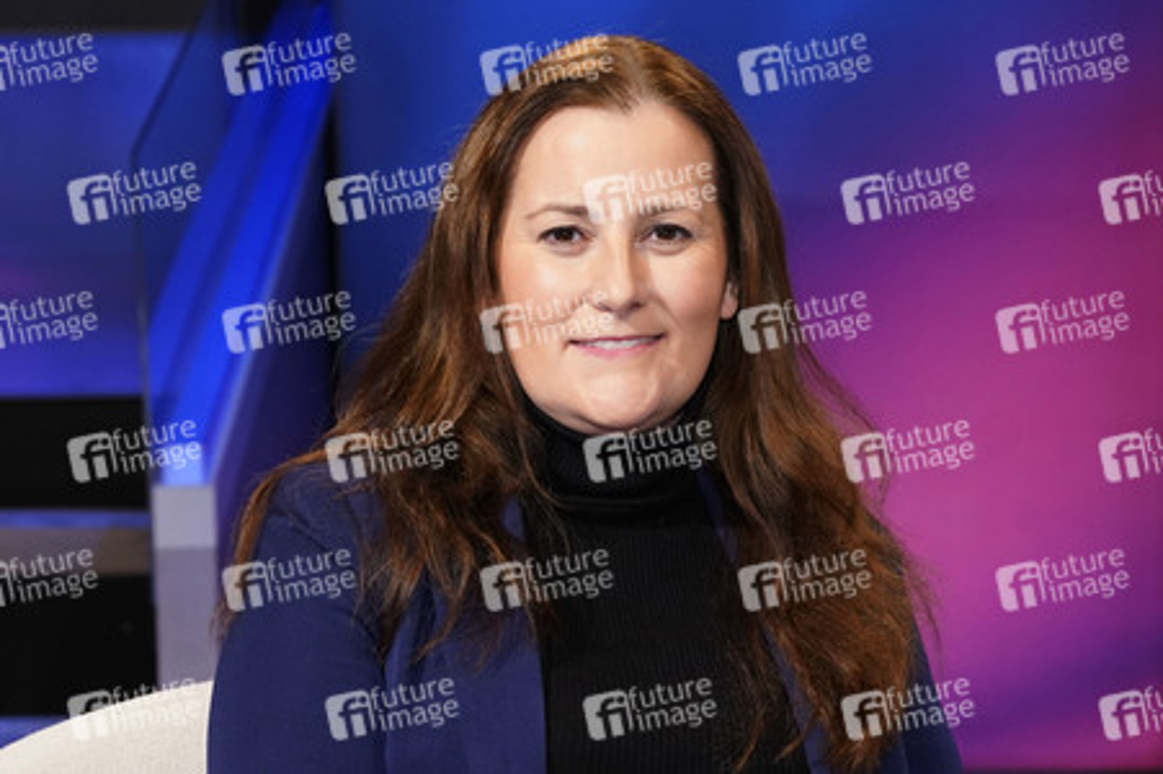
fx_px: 1517
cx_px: 582
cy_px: 387
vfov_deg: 28.6
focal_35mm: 47
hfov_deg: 41.9
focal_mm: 47
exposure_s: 1/125
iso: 2000
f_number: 5
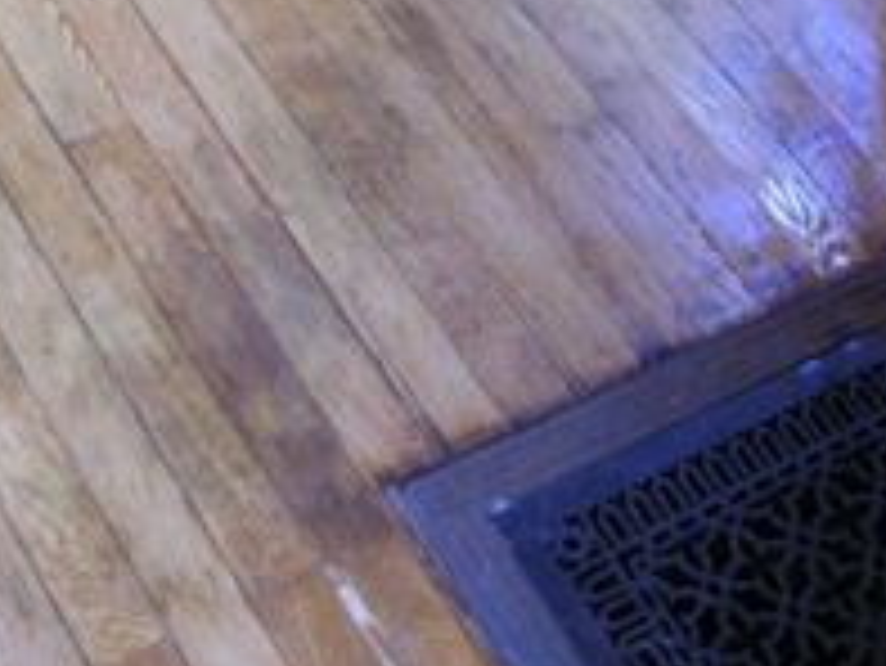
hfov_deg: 27.0
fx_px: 1818
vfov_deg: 20.7
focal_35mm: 71
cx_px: 202
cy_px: 315
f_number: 2.8
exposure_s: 1/8.9
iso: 200
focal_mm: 5.8
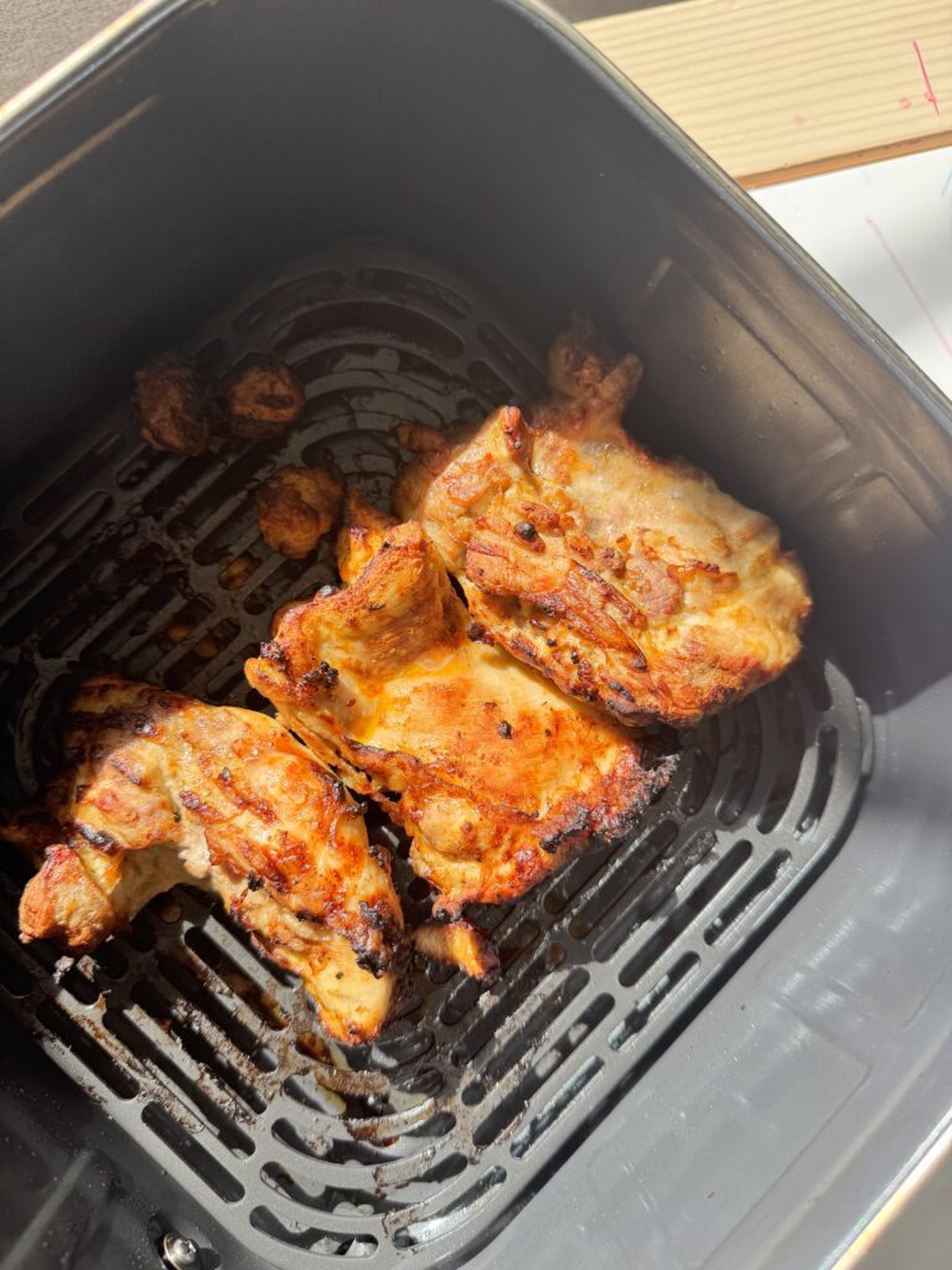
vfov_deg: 71.6
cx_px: 476
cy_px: 635
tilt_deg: -84.1
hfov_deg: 56.8
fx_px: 880
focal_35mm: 24
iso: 80
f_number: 1.78
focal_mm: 6.76
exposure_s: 1/773
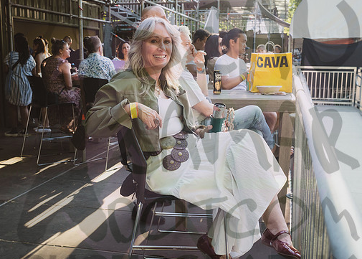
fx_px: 463
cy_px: 132
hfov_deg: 42.7
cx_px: 165
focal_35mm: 45
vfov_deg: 31.2
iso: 1250
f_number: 6.3
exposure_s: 1/500
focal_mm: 35
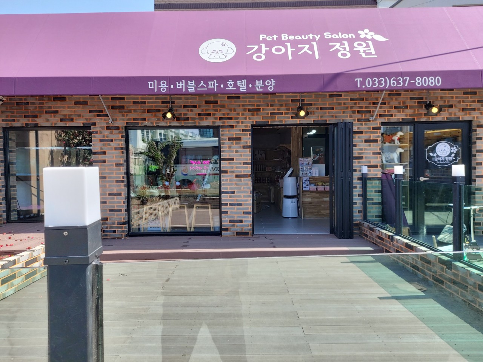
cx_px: 242
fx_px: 349
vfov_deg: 54.9
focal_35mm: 25
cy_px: 181
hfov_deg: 69.4
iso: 50
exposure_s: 1/476
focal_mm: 4.58
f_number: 2
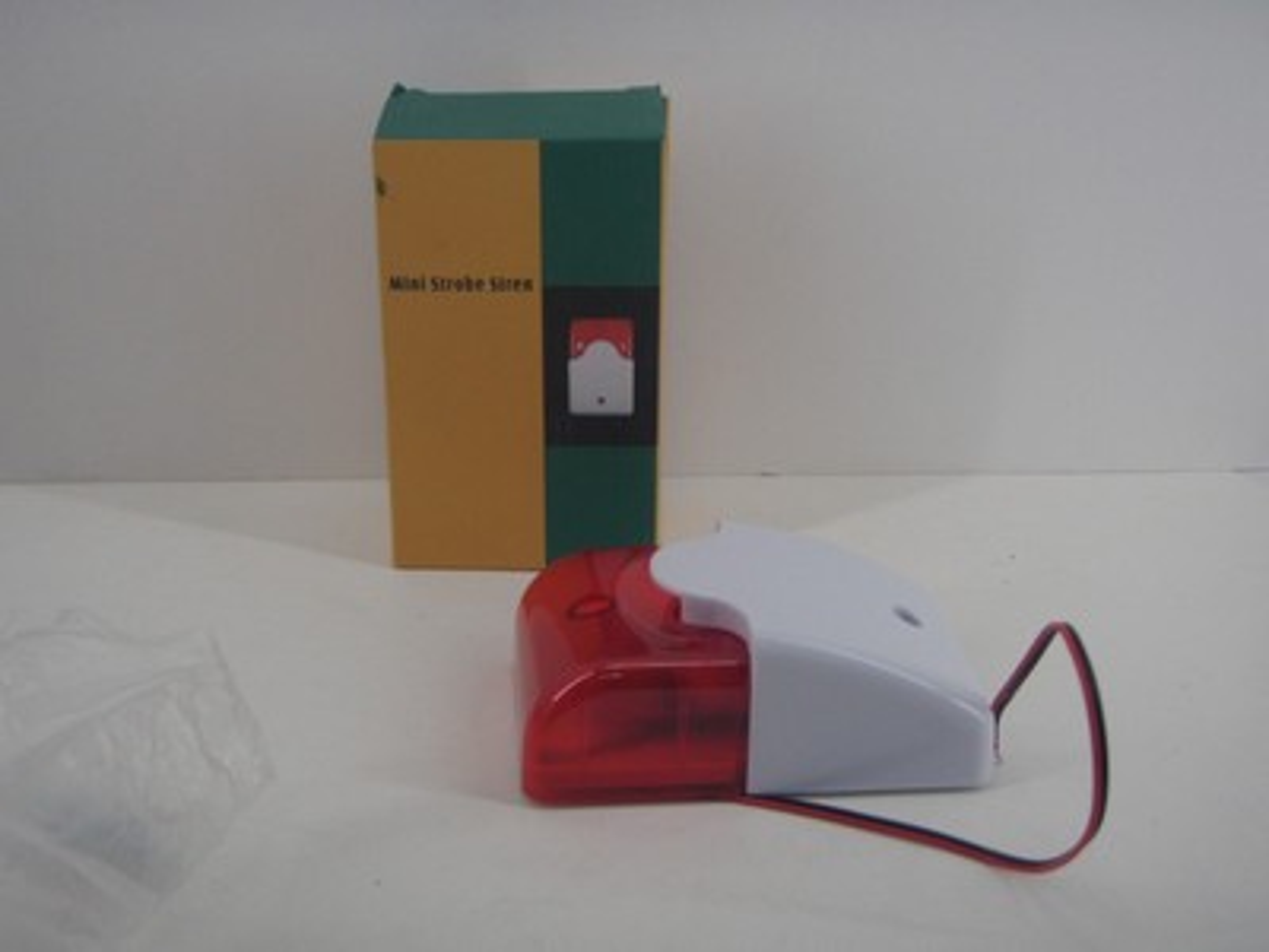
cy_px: 476
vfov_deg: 28.6
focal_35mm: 51
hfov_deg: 37.5
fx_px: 1870
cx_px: 634
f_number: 4
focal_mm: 9.13
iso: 100
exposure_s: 1/40
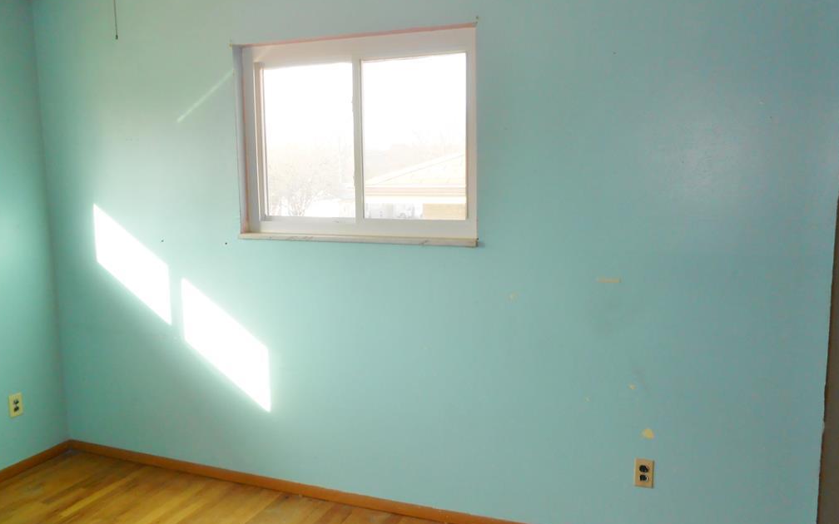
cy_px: 269
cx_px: 419
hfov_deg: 66.5
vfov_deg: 44.5
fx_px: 640
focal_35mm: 28
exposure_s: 1/40
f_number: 3.5
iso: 80
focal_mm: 4.6
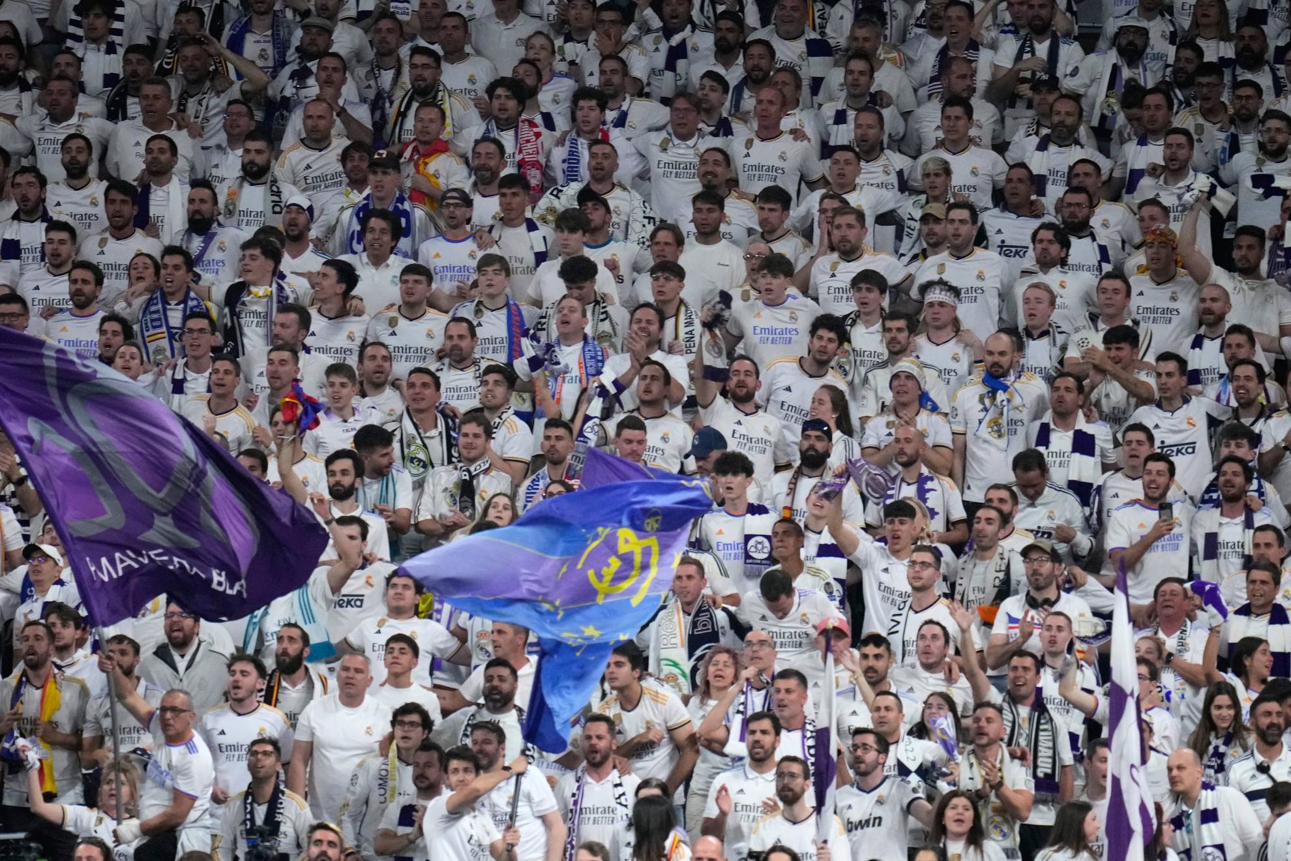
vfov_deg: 2.3
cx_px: 646
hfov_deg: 3.4
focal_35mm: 600
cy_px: 430
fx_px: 21515
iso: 4000
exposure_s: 1/2500
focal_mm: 400
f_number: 2.8
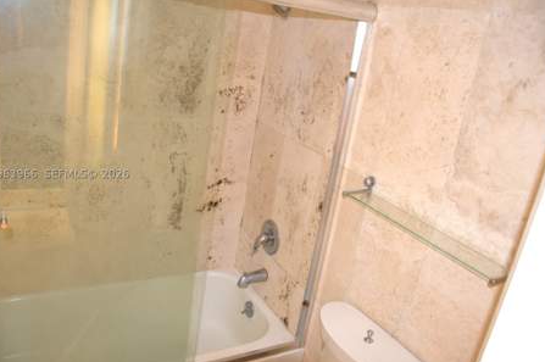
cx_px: 265
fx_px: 439
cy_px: 172
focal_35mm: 29
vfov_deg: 44.9
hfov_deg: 63.7
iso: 500
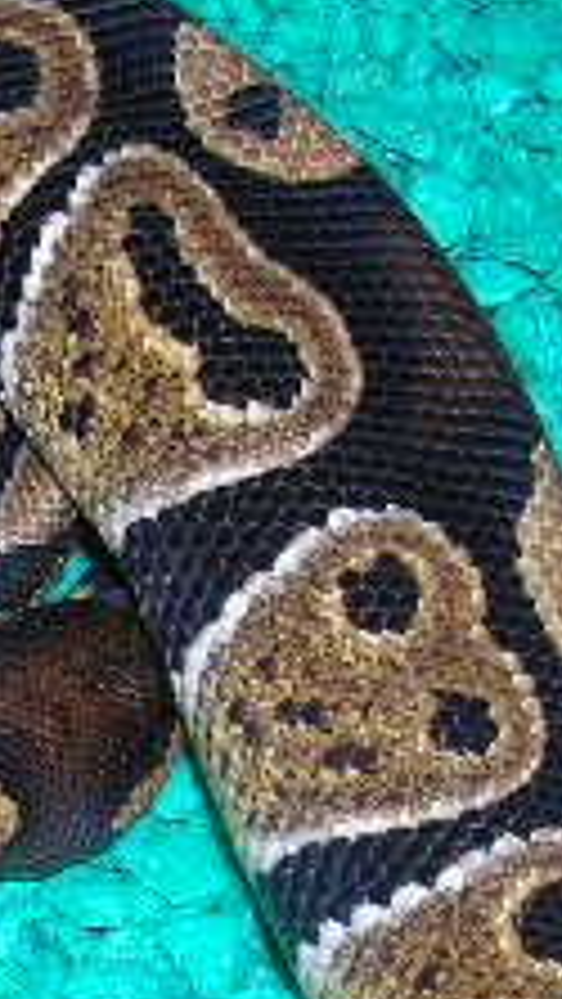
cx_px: -153
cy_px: 846
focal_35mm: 107
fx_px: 2833
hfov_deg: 11.1
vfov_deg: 19.7
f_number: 4.9
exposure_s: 1/60.1
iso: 50
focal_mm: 5.7
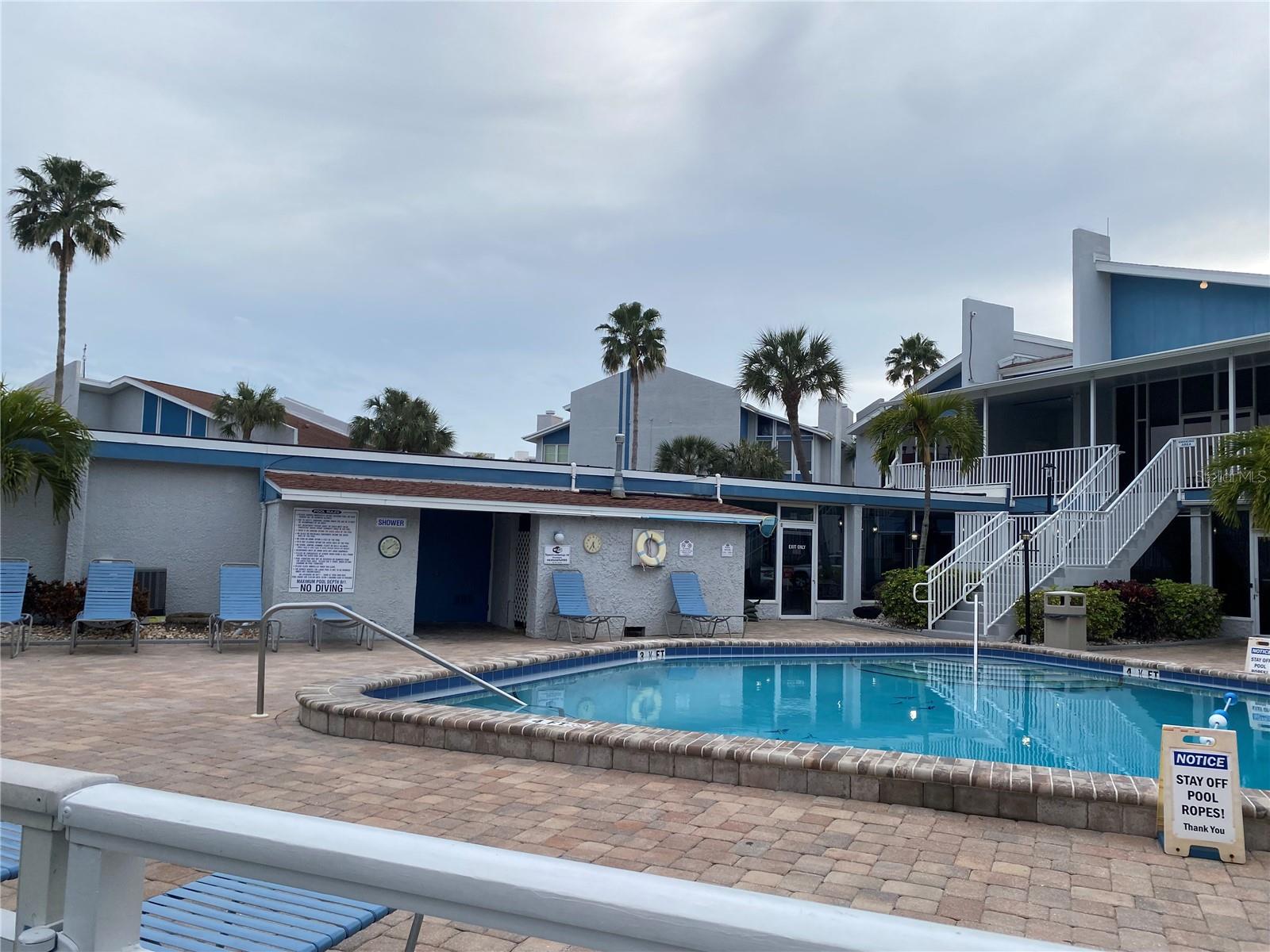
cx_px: 635
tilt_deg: +4.6
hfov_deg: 67.3
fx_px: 954
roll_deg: -1.8
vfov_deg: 53.1
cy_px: 476
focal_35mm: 26
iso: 32
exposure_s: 1/927
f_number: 1.8
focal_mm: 4.25
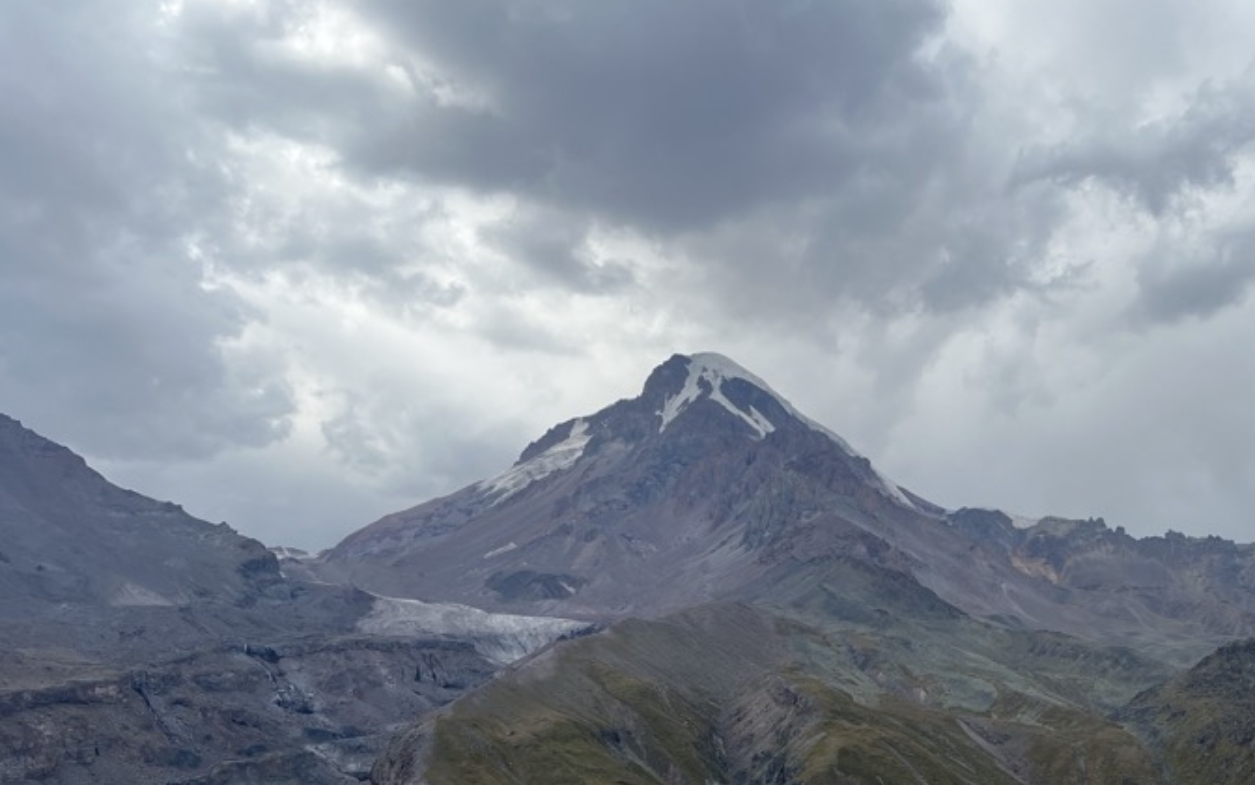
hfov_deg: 46.5
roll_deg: +0.6
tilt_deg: +9.0
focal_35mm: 42
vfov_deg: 30.1
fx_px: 1437
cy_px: 581
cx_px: 833
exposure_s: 1/4274
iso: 50
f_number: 1.5
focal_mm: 5.7
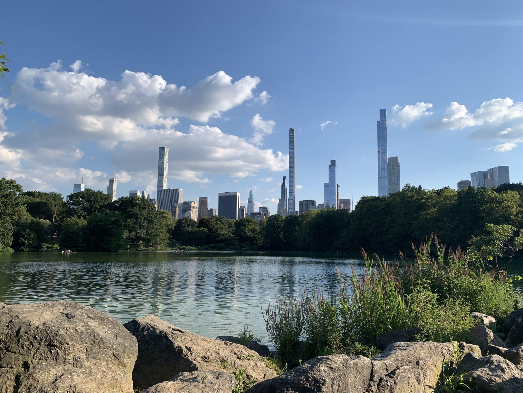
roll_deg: +0.9
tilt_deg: +6.2
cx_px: 262
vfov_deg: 53.1
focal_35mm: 26
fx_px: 393
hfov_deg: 67.3
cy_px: 196
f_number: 1.8
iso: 25
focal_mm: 4.25
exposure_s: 1/2033
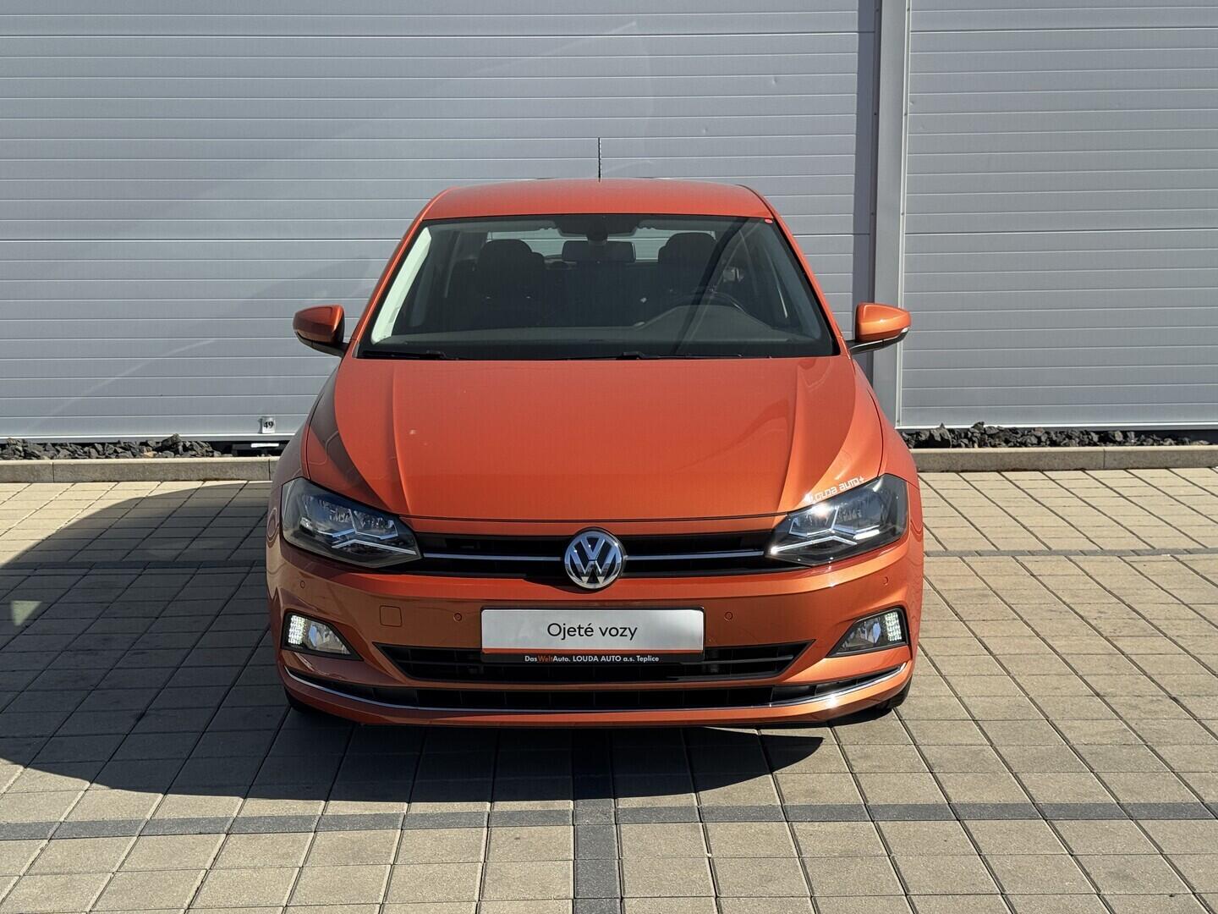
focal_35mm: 48
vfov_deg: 30.3
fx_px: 1689
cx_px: 609
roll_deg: +0.5
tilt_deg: -8.8
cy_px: 457
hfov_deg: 39.7
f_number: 1.78
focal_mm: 6.76
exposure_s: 1/3817
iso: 64
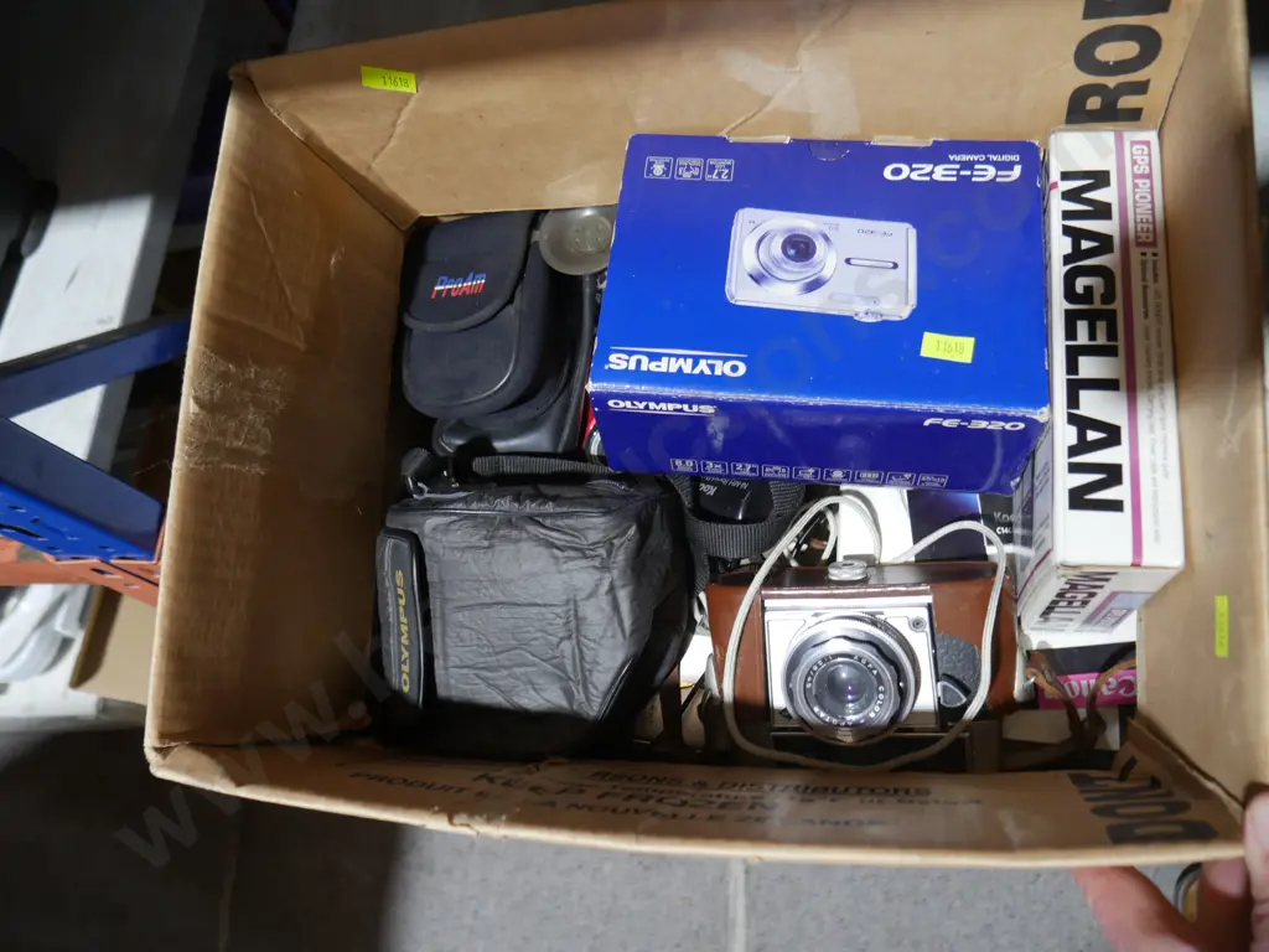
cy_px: 476
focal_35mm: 28
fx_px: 1026
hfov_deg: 63.4
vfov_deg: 49.7
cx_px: 634
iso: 500
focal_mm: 14
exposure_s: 1/60
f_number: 3.5
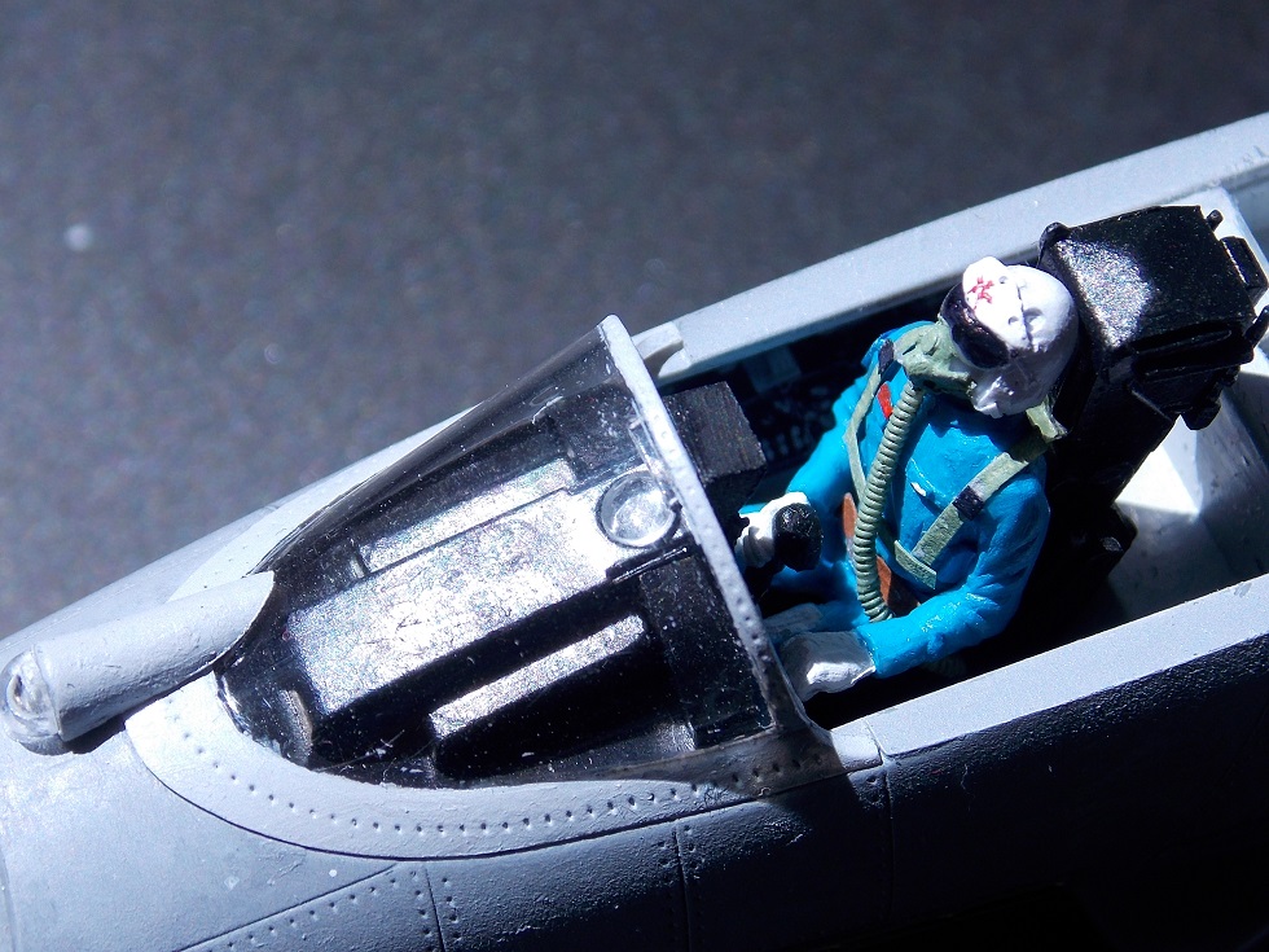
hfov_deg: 18.4
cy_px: 476
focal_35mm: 107
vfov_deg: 13.8
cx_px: 634
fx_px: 3923
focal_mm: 19.1
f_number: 4.7
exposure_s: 1/250
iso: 80
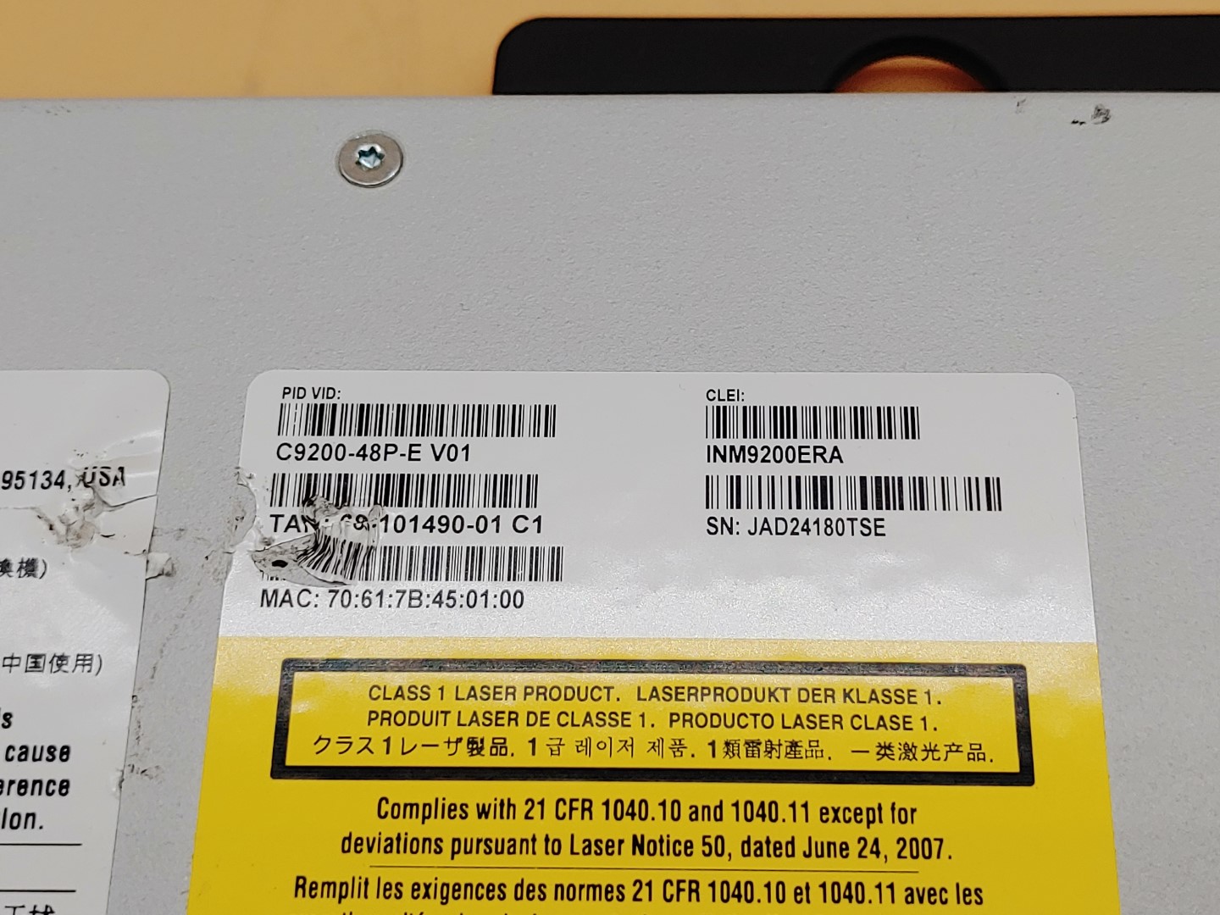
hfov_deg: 35.5
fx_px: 1903
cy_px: 458
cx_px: 610
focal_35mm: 54
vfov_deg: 27.0
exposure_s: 1/184
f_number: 1.8
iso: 50
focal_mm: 4.36
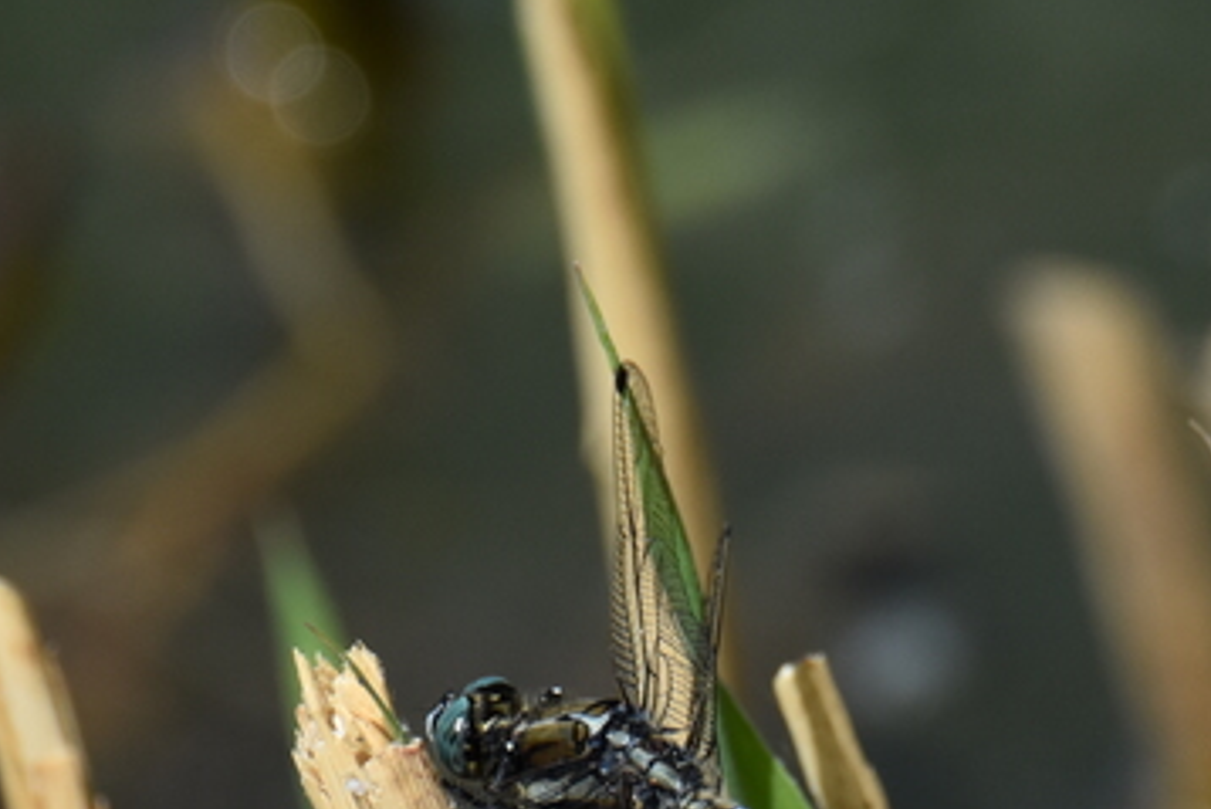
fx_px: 40616
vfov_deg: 1.1
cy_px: 542
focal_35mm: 1207
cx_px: 981
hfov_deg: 1.7
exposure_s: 1/1000
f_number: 8
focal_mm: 300
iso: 400
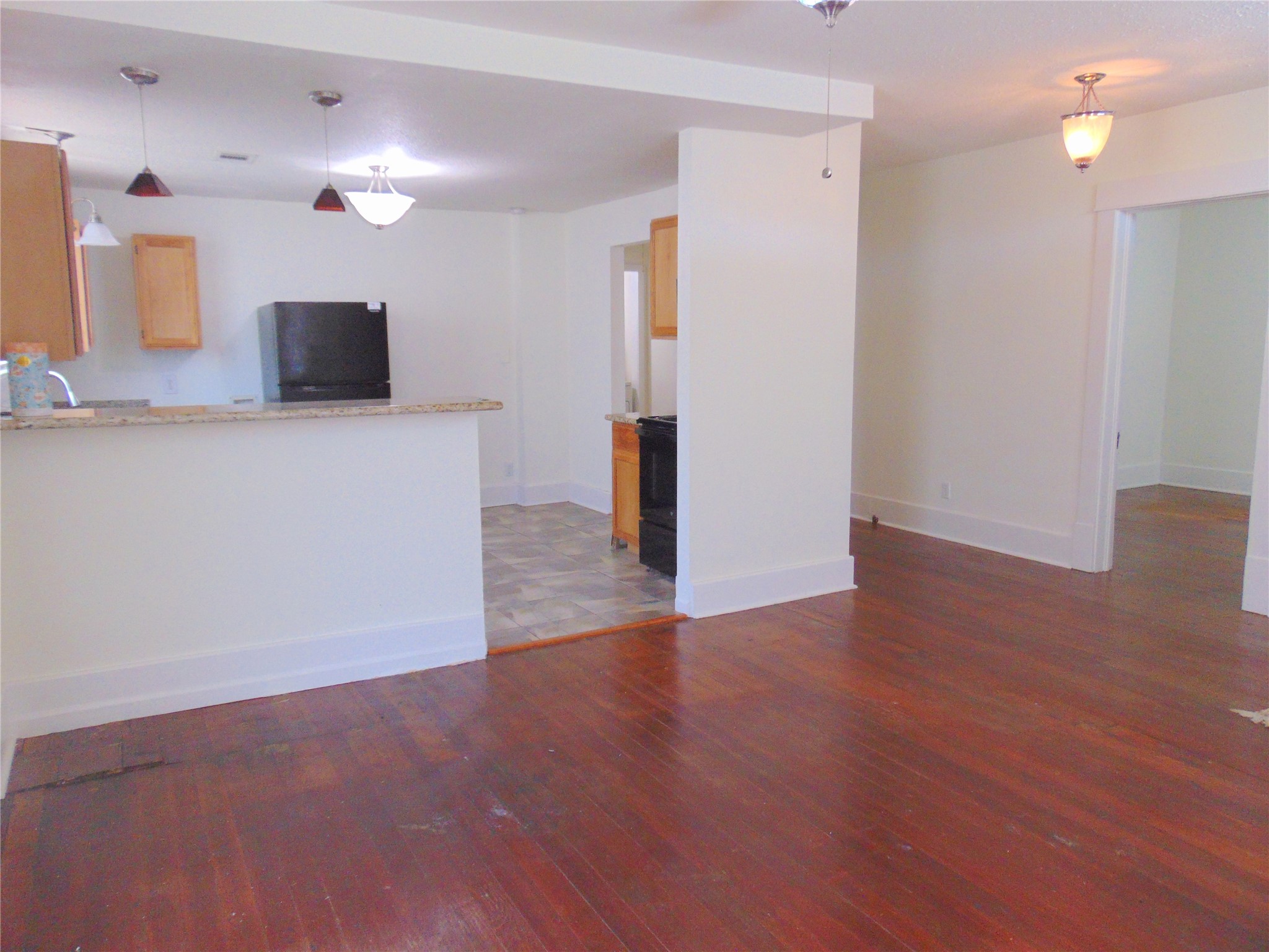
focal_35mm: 25
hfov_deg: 69.4
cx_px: 634
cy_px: 476
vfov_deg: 54.9
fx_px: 916
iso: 250
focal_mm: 4.5
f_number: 3
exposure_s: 1/30
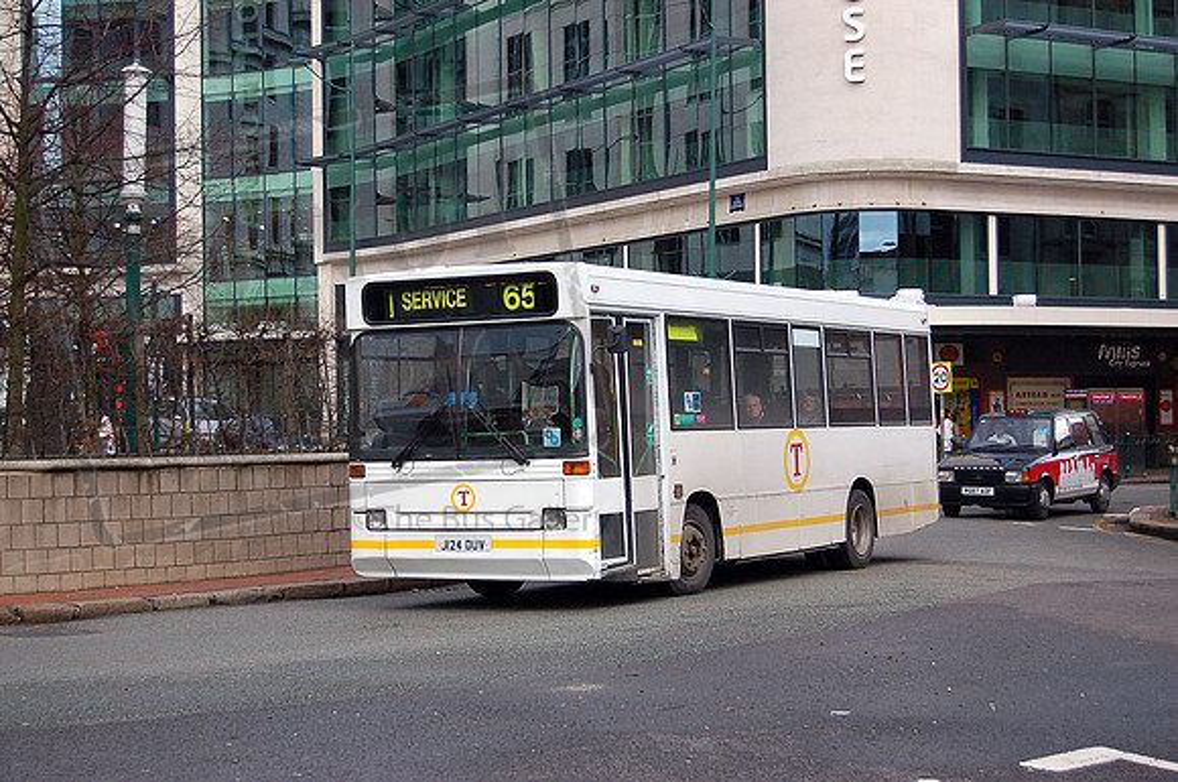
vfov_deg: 20.1
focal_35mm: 68
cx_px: 589
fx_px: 2206
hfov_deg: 29.9
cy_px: 391
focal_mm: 45
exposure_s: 1/500
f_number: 5.3
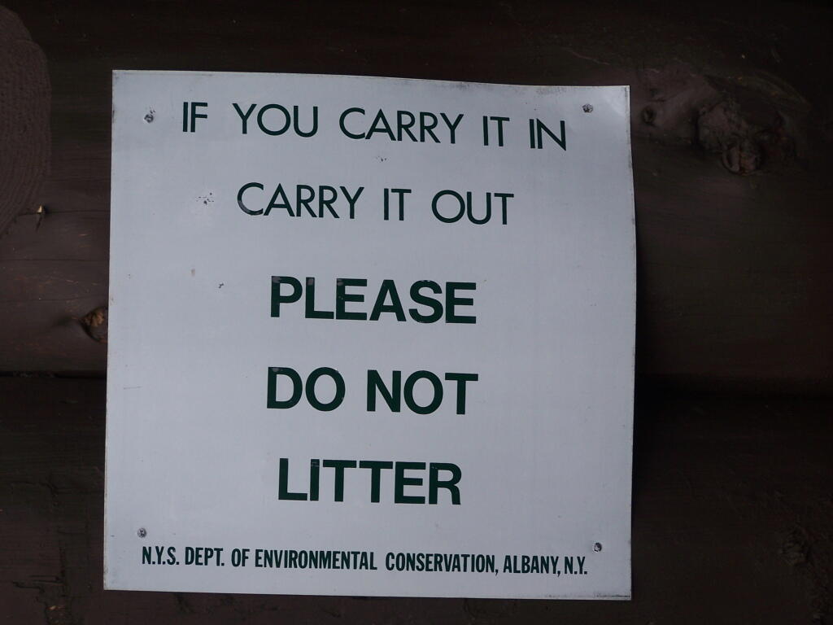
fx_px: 3080
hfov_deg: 15.4
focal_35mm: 128
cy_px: 312
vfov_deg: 11.6
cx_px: 416
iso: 80
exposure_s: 1/160
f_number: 3.2
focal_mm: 21.2
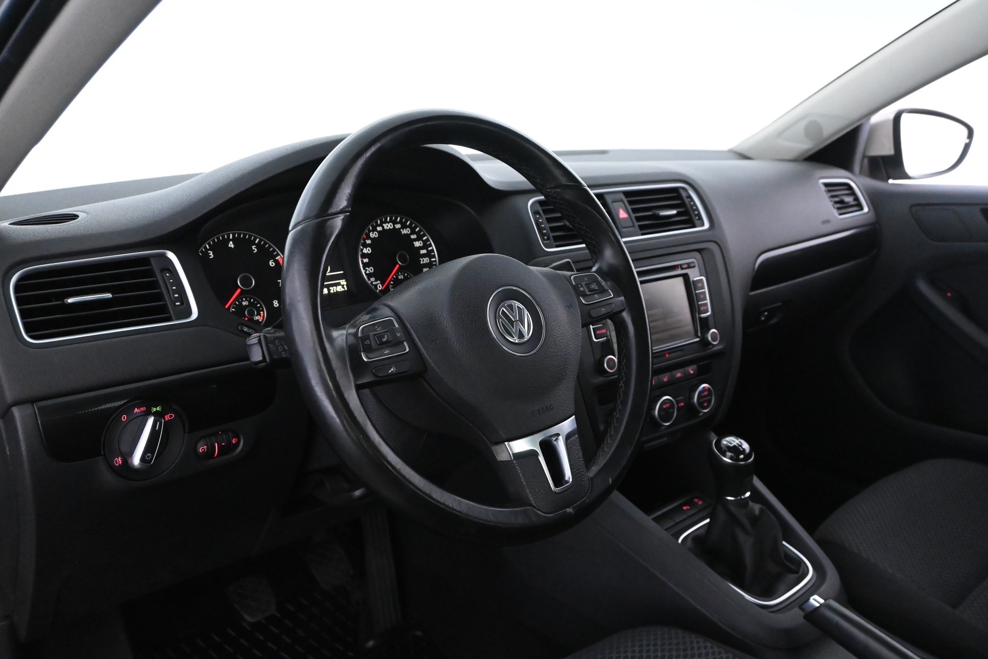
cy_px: 330
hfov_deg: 61.9
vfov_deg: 43.6
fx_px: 823
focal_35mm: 30
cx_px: 494
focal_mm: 20
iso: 6400
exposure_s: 1/60
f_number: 4.5
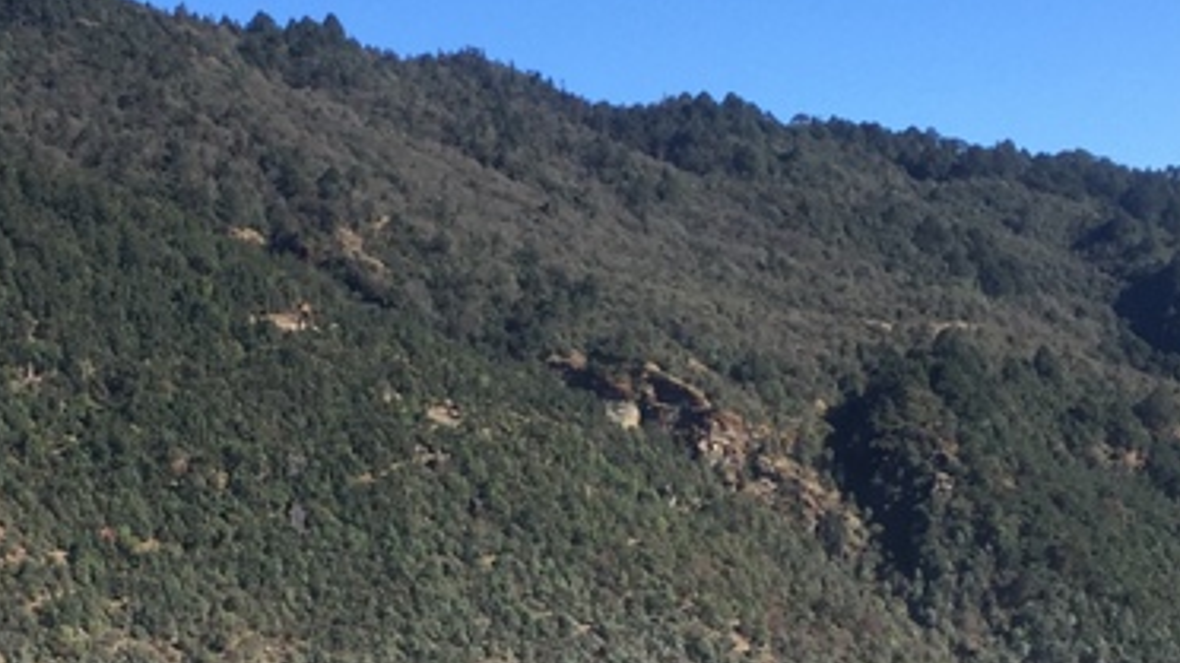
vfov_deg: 14.0
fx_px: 2659
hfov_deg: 24.9
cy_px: 698
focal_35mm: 85
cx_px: 374
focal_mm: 4.15
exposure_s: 1/1236
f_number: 2.2
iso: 32
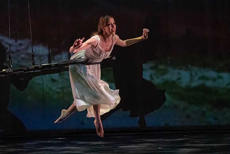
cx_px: 34
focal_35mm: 500
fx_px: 3197
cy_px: 52
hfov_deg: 4.1
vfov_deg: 2.7
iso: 6400
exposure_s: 1/320
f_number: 5.6
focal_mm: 294
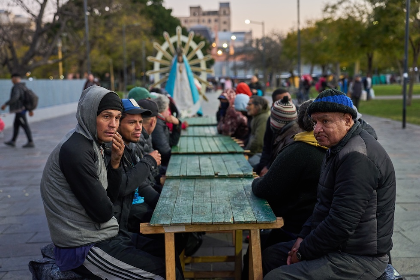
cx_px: 210
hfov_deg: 39.6
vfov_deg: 27.0
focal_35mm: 50
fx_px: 583
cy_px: 140
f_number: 2.8
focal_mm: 50
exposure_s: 1/250
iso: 1250
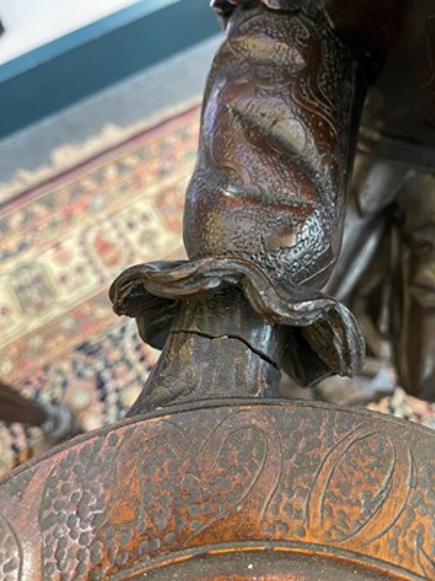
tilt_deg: -64.8
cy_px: 290
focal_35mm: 26
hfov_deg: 53.1
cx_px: 218
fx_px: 436
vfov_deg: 67.3
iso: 500
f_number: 1.6
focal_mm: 5.1
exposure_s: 1/50
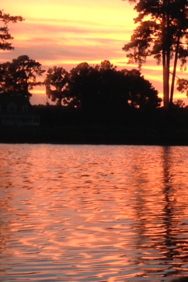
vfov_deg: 15.1
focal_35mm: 136
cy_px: 189
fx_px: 1066
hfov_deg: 9.5
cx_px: 364
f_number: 2.4
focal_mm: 4.28
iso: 64
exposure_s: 1/20
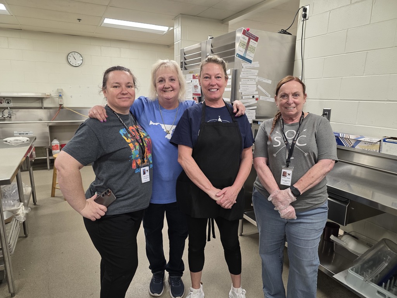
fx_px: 264
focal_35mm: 23
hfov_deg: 73.9
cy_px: 149
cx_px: 198
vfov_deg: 58.9
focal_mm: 6.3
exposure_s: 1/120
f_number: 1.7
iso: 200
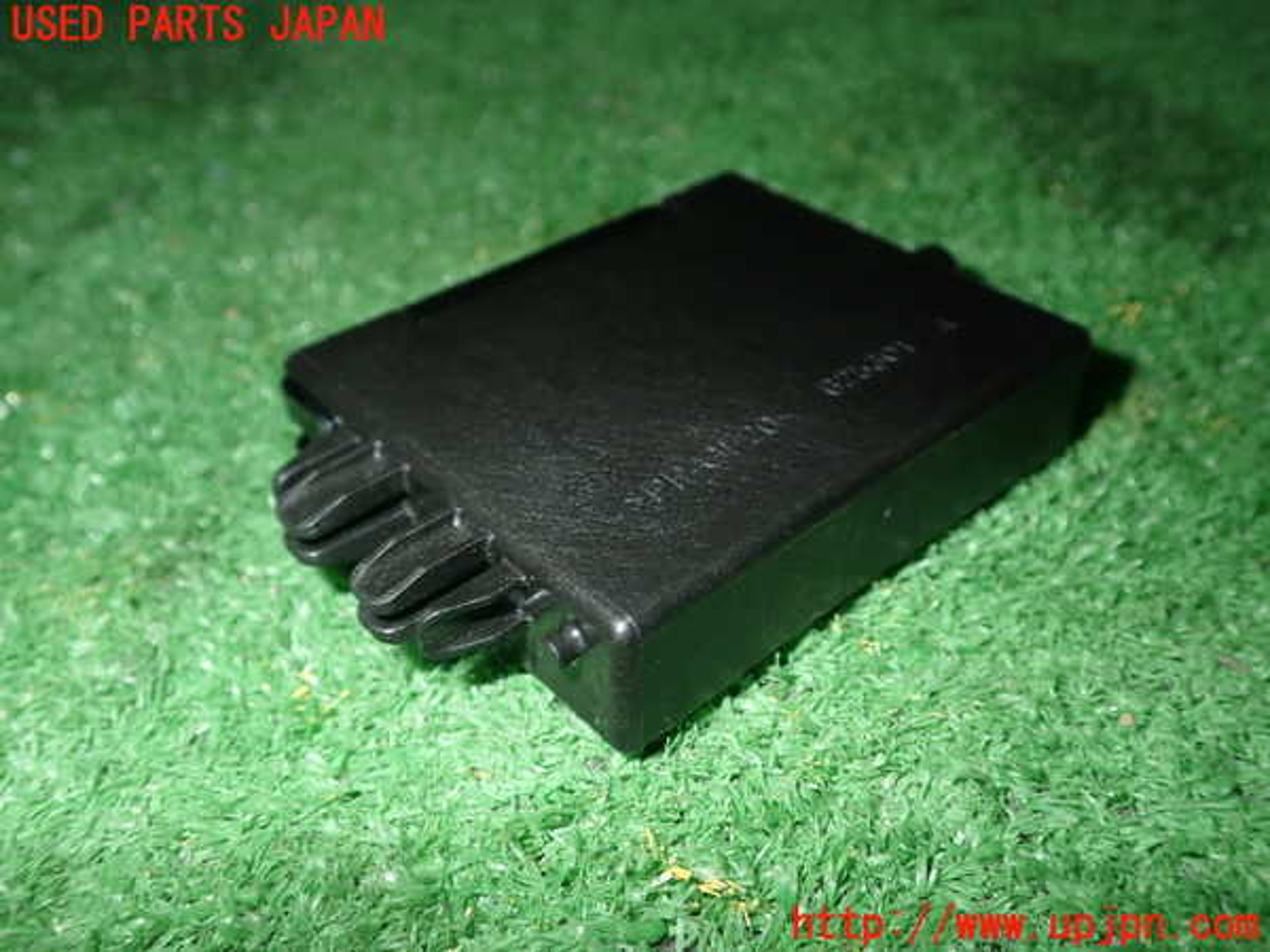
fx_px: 1174
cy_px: 476
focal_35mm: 32
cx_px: 635
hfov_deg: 56.8
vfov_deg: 44.2
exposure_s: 1/30
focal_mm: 5.79
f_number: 7.1
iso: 200
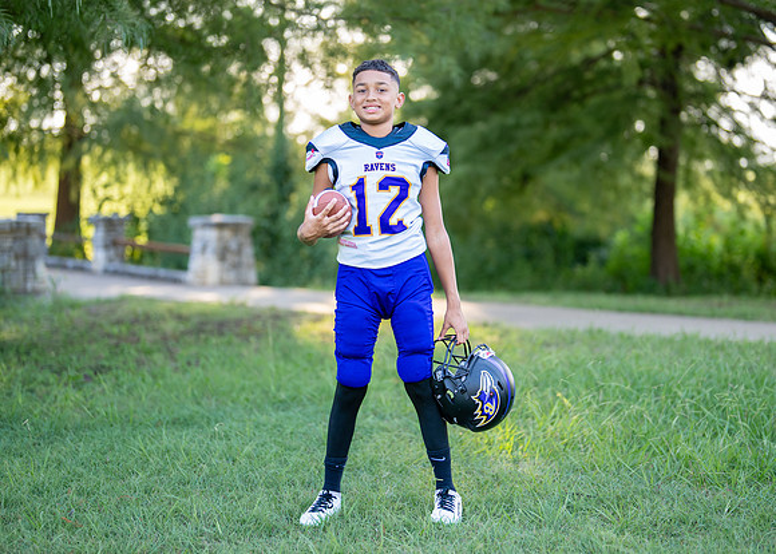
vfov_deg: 22.4
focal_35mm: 64
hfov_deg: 30.9
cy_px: 261
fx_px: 1402
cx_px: 410
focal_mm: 50
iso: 160
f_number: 1.2
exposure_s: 1/1000
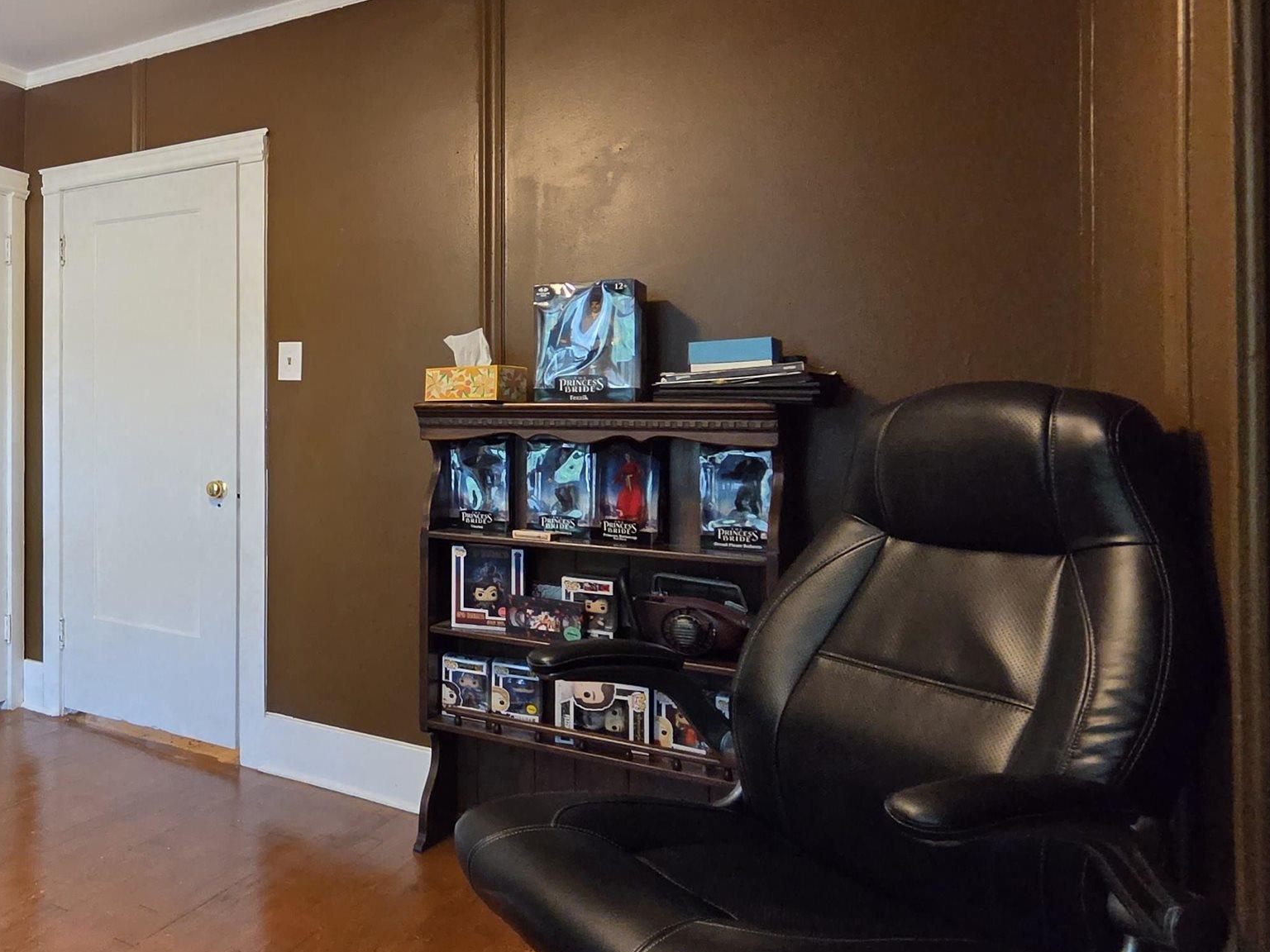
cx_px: 6
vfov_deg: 52.8
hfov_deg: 53.3
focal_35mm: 26
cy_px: 402
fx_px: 954
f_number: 2.2
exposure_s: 1/60
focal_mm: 2.2
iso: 400
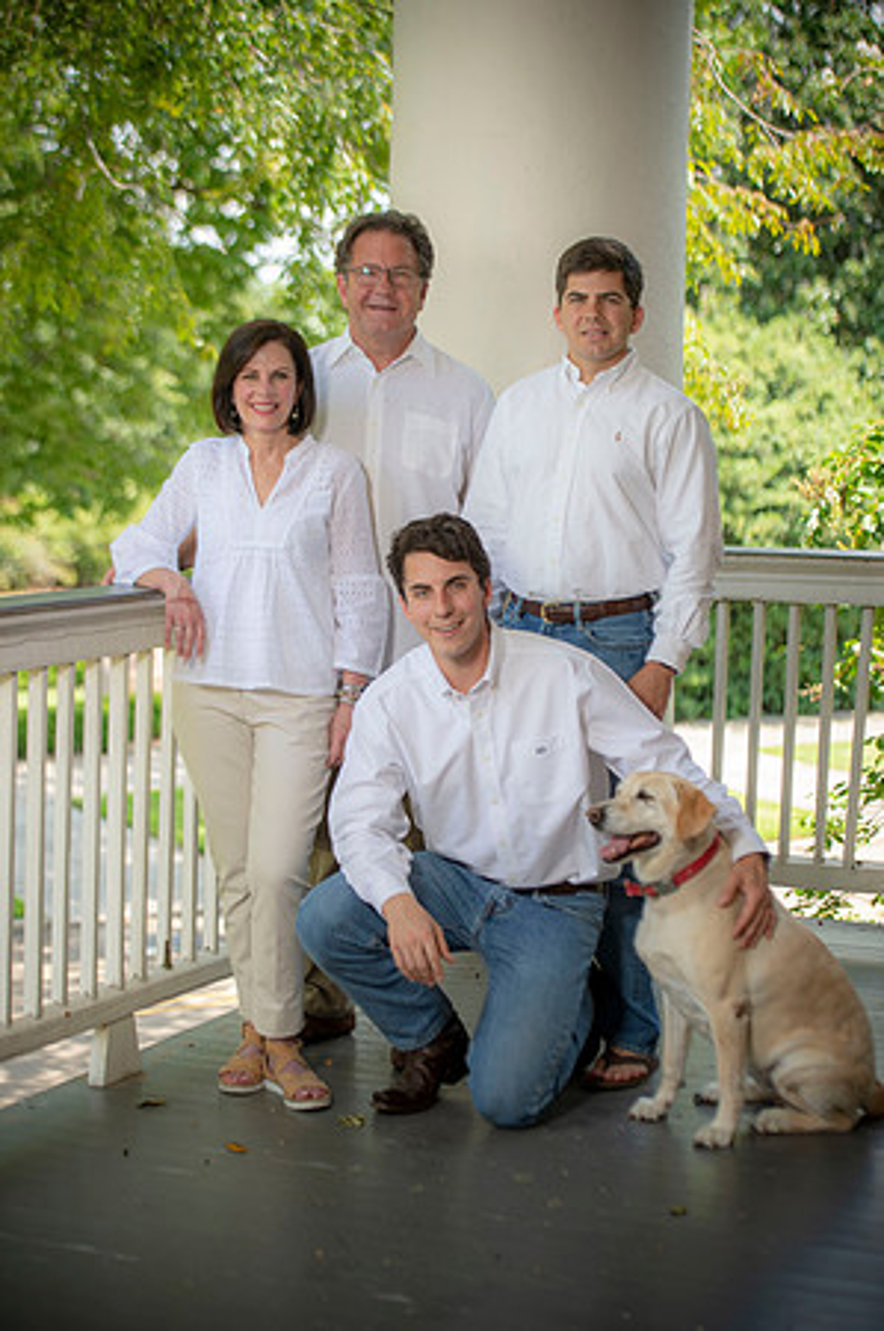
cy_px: 666
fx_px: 2584
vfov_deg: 28.9
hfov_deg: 19.4
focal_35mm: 70
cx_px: 442
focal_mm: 70
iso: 100
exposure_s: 1/250
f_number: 3.2
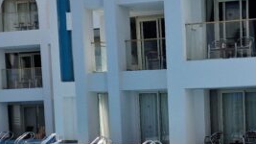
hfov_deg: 21.7
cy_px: 162
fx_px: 651
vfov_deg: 12.4
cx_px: 234
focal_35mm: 96
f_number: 1.8
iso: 50
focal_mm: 6.4
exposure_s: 1/2184
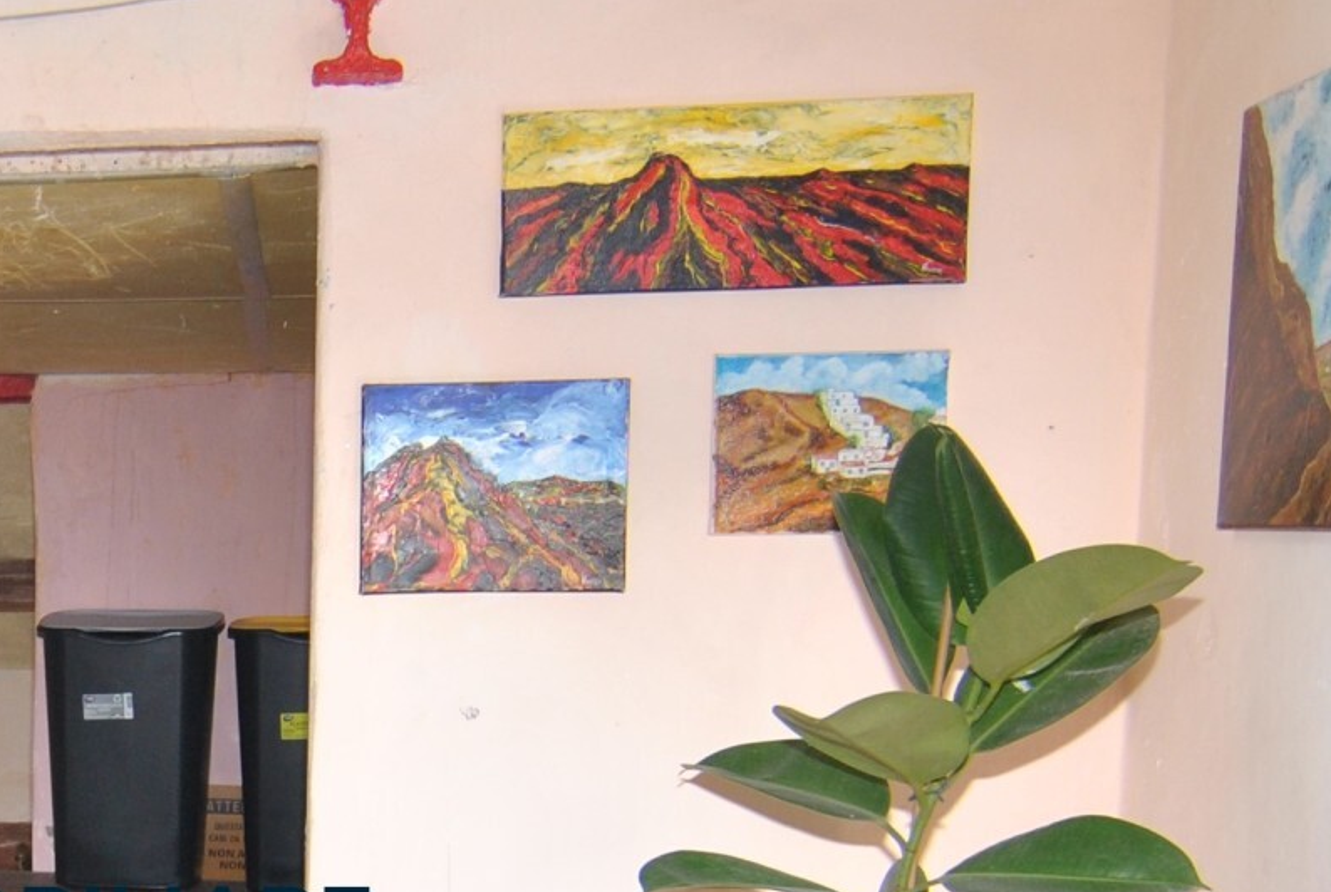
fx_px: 2148
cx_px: -37
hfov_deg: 31.5
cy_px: 897
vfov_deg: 22.5
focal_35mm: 58
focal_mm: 12
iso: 200
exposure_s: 1/60
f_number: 4
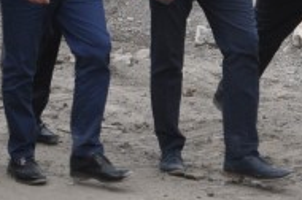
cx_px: -213
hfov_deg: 9.9
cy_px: -69
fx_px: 1668
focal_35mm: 199
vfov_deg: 6.8
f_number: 8
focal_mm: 21
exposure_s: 1/250
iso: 250
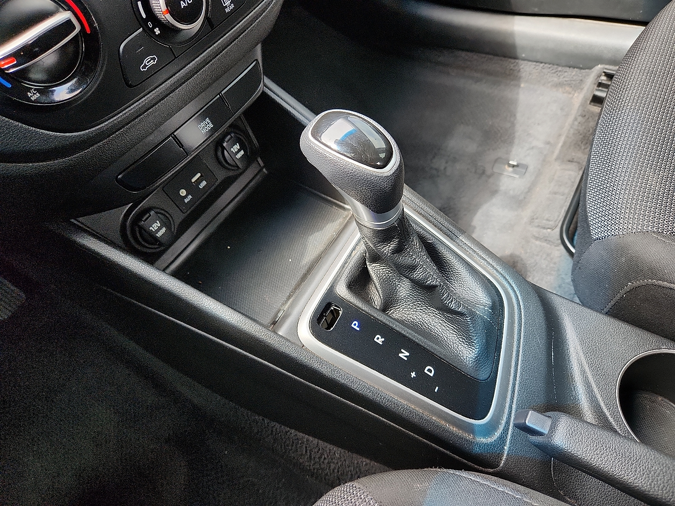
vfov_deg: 58.9
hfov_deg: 73.9
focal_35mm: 23
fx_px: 448
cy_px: 253
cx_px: 338
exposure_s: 1/59.2
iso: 60
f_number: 1.8
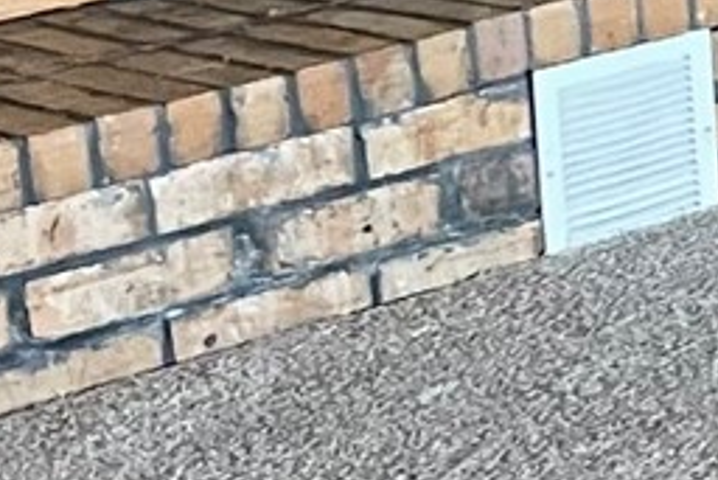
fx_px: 4151
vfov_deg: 6.6
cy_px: -65
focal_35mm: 208
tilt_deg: -11.8
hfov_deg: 8.8
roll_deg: +1.7
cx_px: 1803
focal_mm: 5.1
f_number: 1.6
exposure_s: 1/60
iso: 320
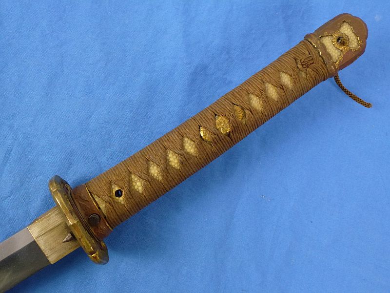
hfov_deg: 49.0
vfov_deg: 37.7
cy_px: 146
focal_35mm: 38
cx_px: 195
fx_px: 428
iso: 320
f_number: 3.8
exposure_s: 1/80
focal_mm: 6.8
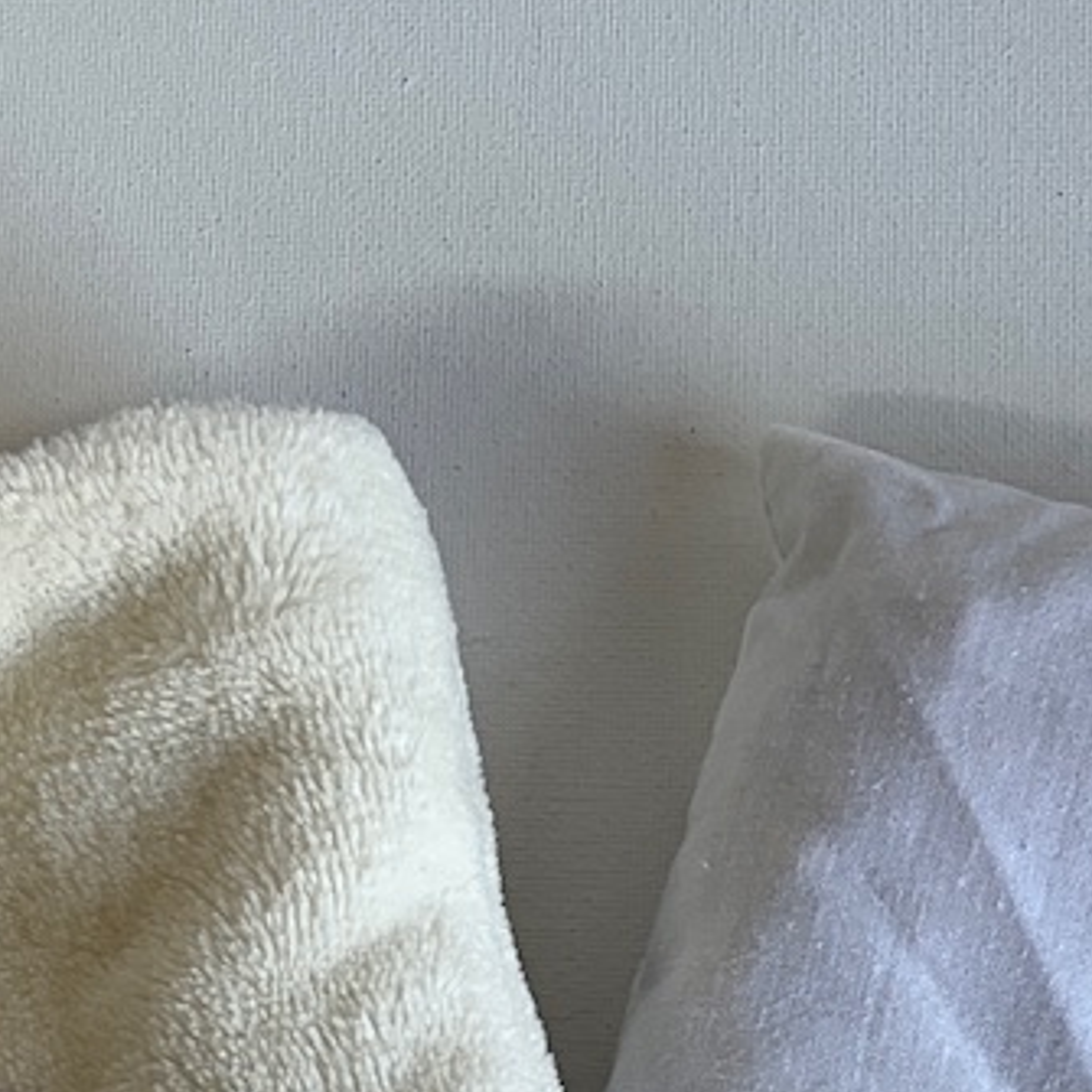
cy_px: 1154
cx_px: 518
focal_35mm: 98
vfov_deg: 17.2
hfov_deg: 17.7
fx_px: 3498
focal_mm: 3
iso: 20
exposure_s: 1/100
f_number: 1.8
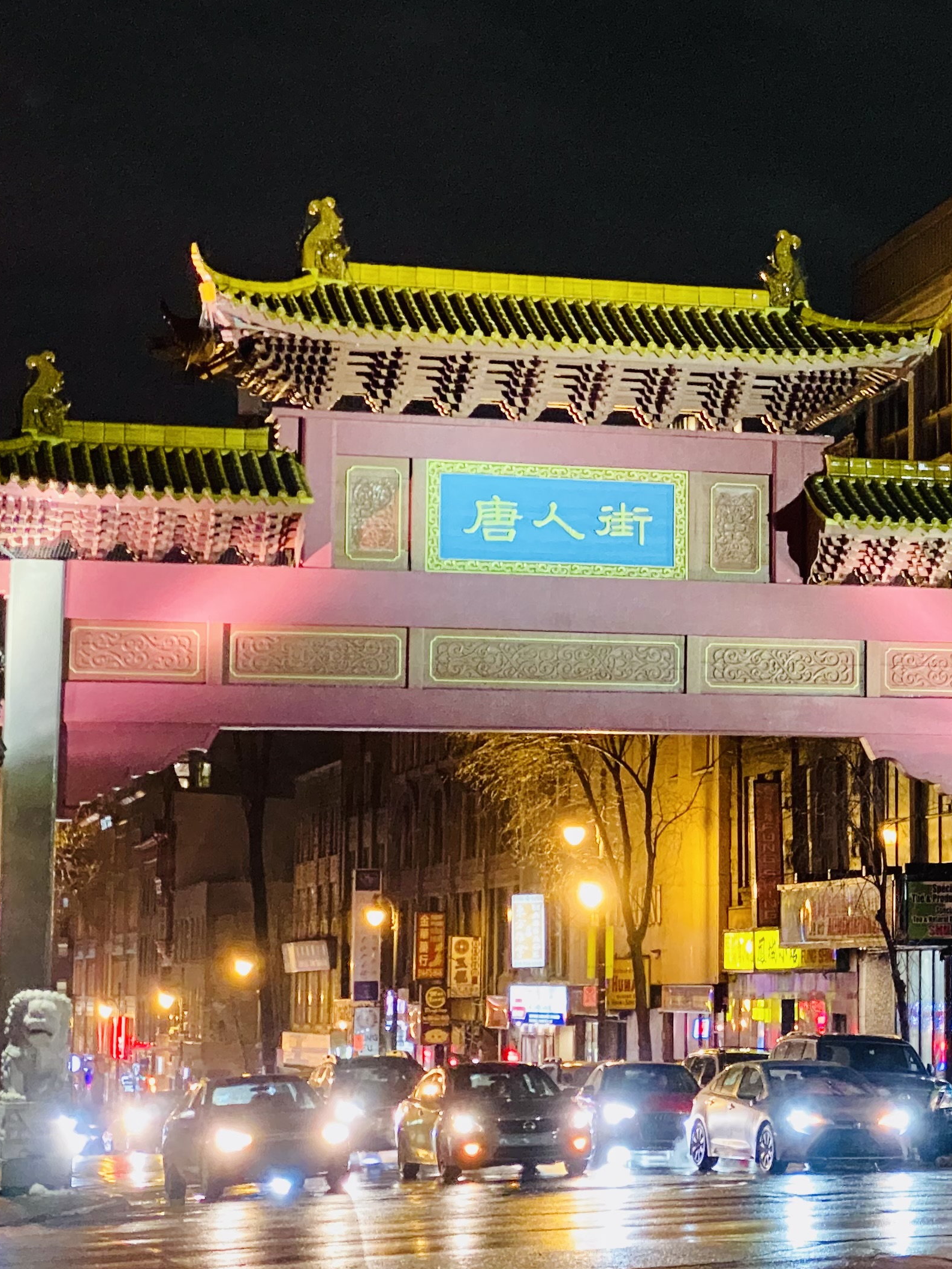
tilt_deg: +5.8
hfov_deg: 14.5
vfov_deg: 19.8
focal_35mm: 99
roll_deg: +0.1
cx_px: 1114
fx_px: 3631
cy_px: 606
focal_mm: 6
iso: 800
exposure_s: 1/30
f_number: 2
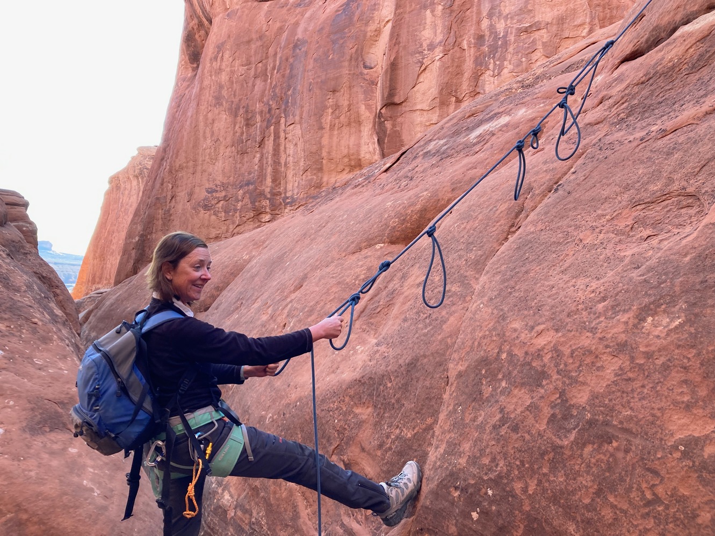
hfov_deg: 63.4
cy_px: 268
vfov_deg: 49.7
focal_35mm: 28
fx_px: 578
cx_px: 358
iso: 50
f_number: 1.8
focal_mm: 3.99
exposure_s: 1/121
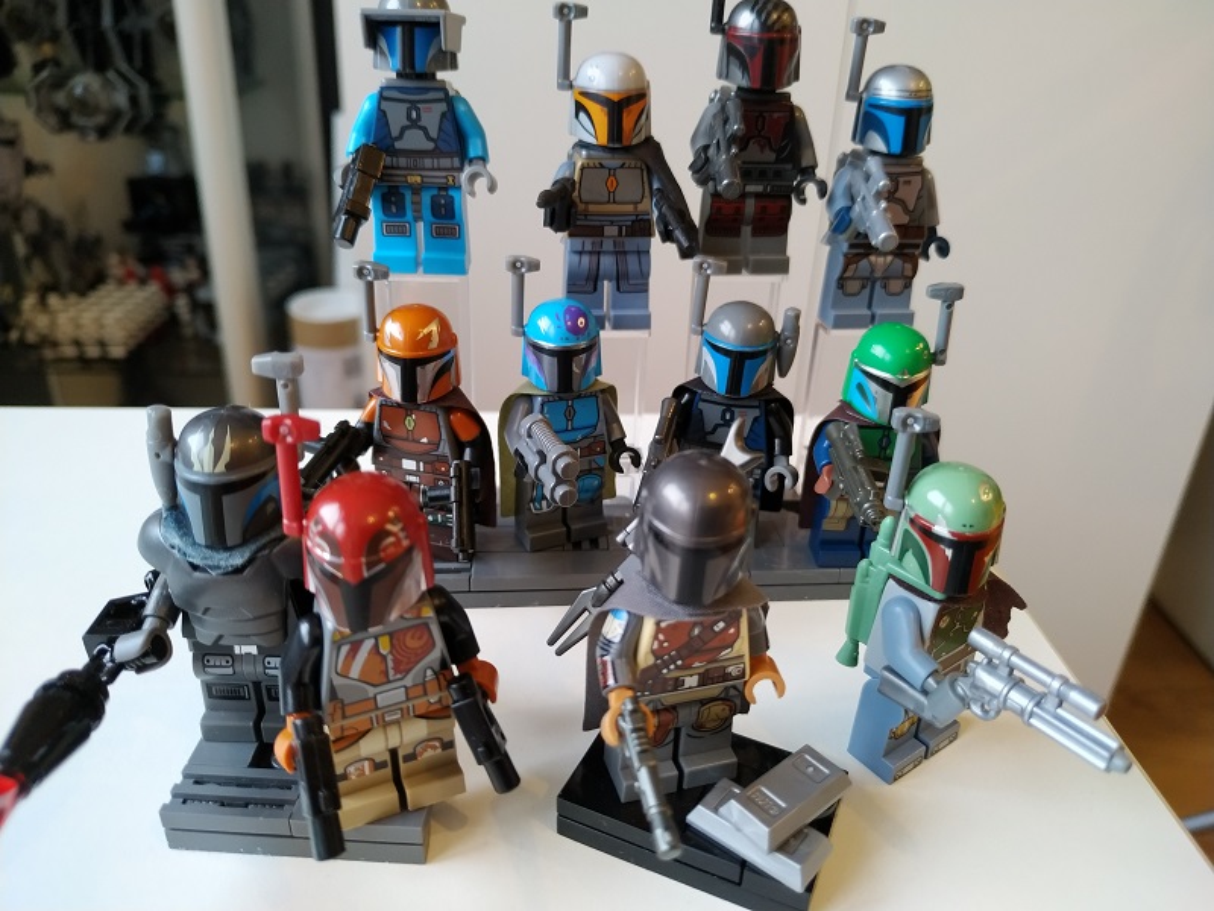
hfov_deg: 71.6
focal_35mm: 24
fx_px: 842
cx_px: 607
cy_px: 456
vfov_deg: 56.8
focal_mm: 3.94
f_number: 1.9
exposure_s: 1/20
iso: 400
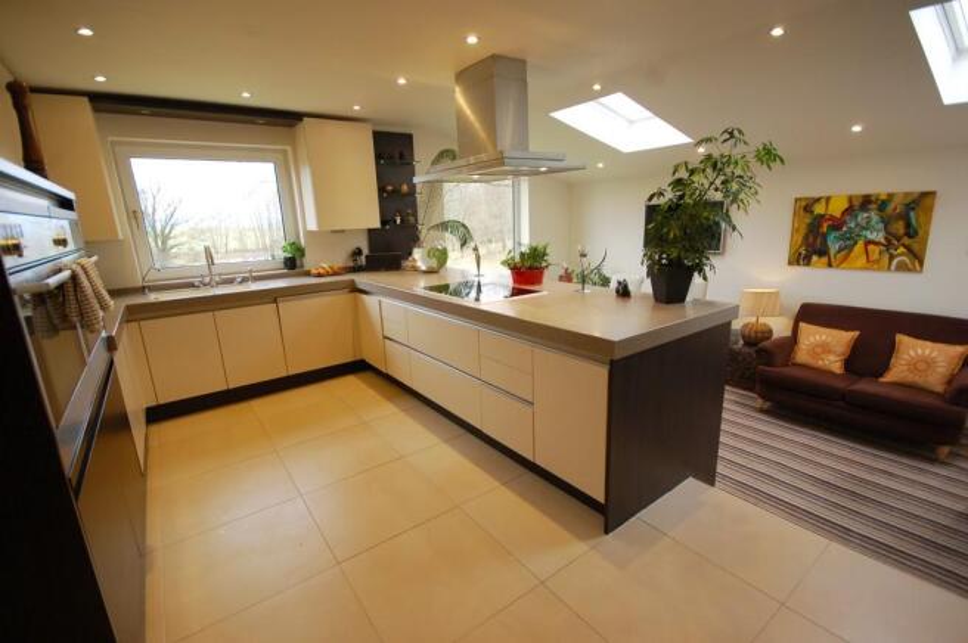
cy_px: 322
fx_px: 443
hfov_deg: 95.0
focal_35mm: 16
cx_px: 484
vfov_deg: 71.9
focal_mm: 11
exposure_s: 1/50
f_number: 4.2
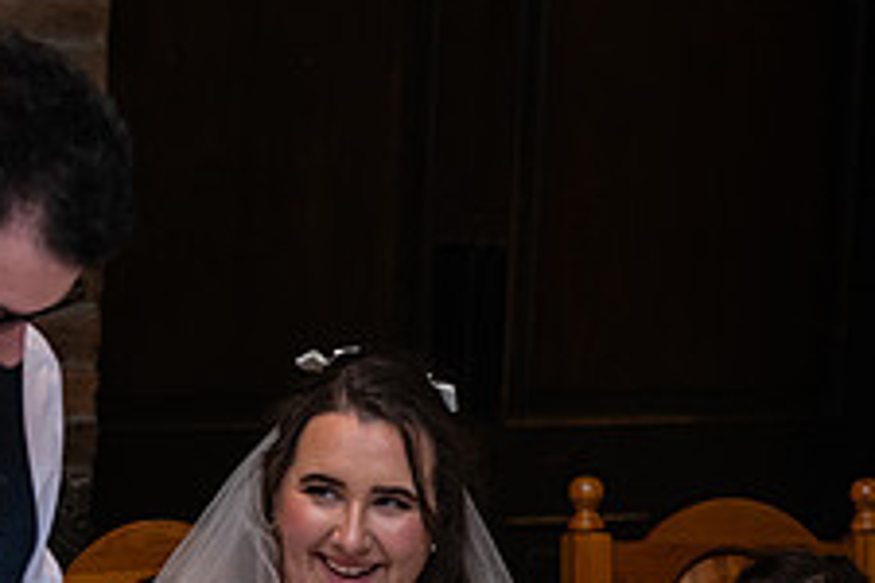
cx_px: 233
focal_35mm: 155
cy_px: 515
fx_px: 3767
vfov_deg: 8.8
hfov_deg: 13.2
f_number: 3.5
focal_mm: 60
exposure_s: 1/160
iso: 800
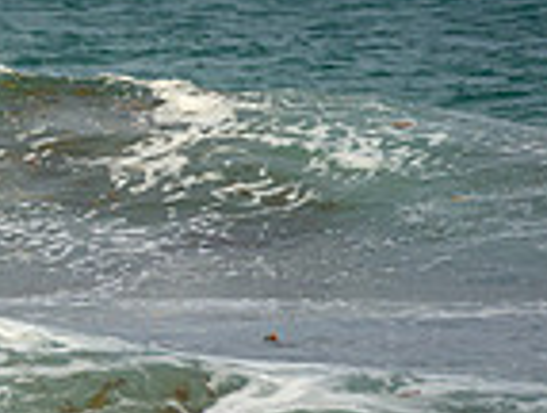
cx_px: -428
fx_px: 19264
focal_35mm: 1216
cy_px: 10
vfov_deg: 1.2
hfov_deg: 1.6
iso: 200
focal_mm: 200
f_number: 5.6
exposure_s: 1/400
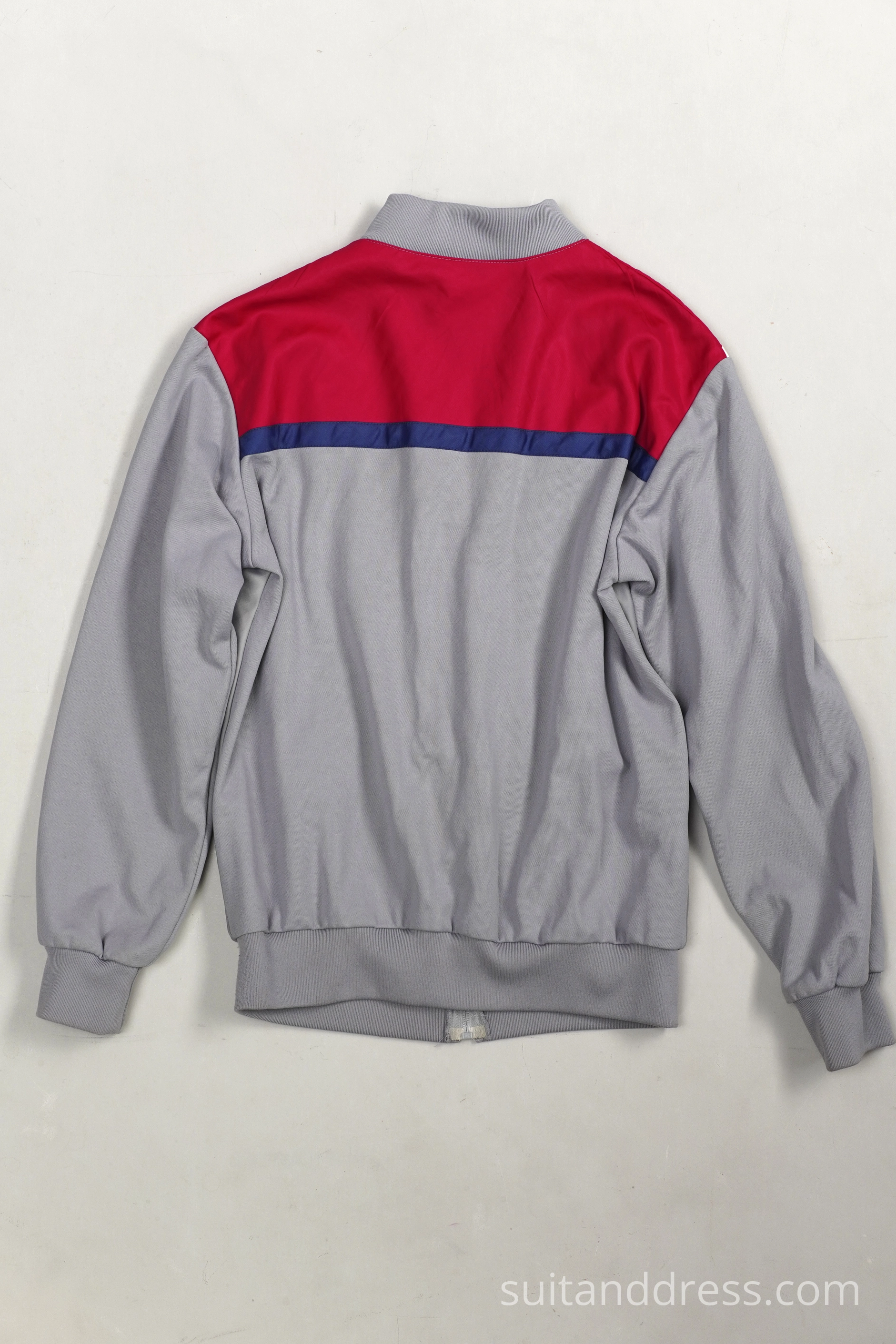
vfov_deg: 40.3
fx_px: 1829
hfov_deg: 27.5
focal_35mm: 49
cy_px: 668
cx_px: 442
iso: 400
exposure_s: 1/50
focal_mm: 32
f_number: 6.3
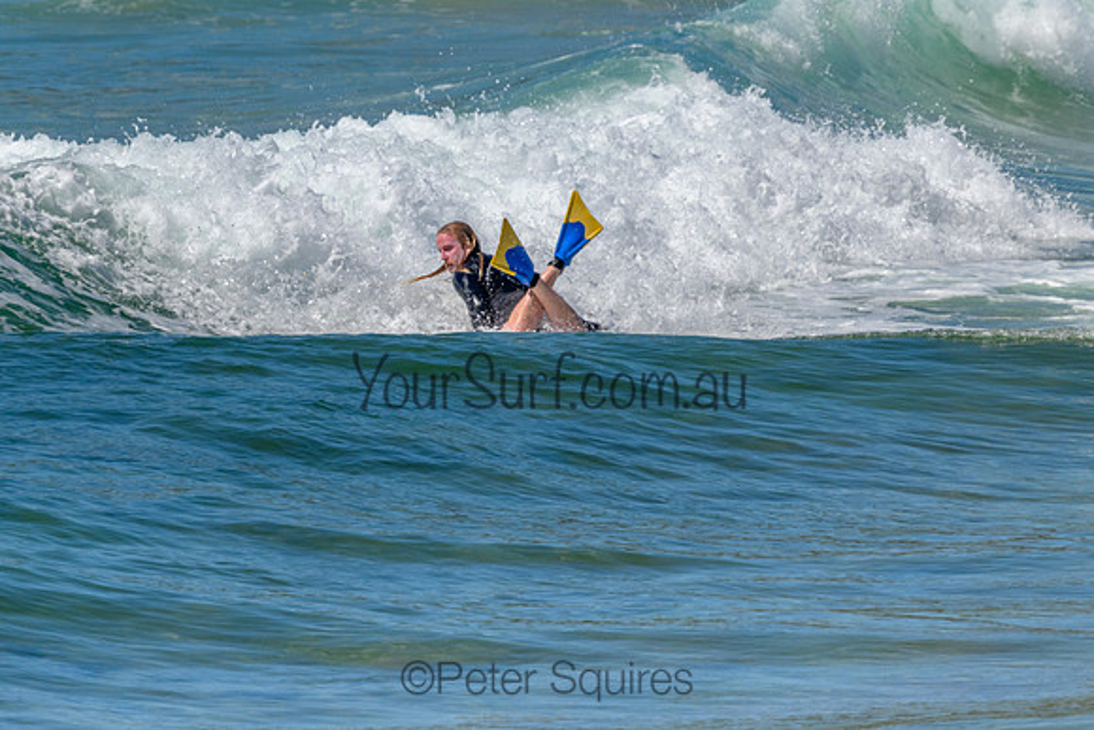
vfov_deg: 1.3
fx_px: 33452
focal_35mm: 1101
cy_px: 228
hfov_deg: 1.9
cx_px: 427
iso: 640
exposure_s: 1/2000
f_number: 11
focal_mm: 800
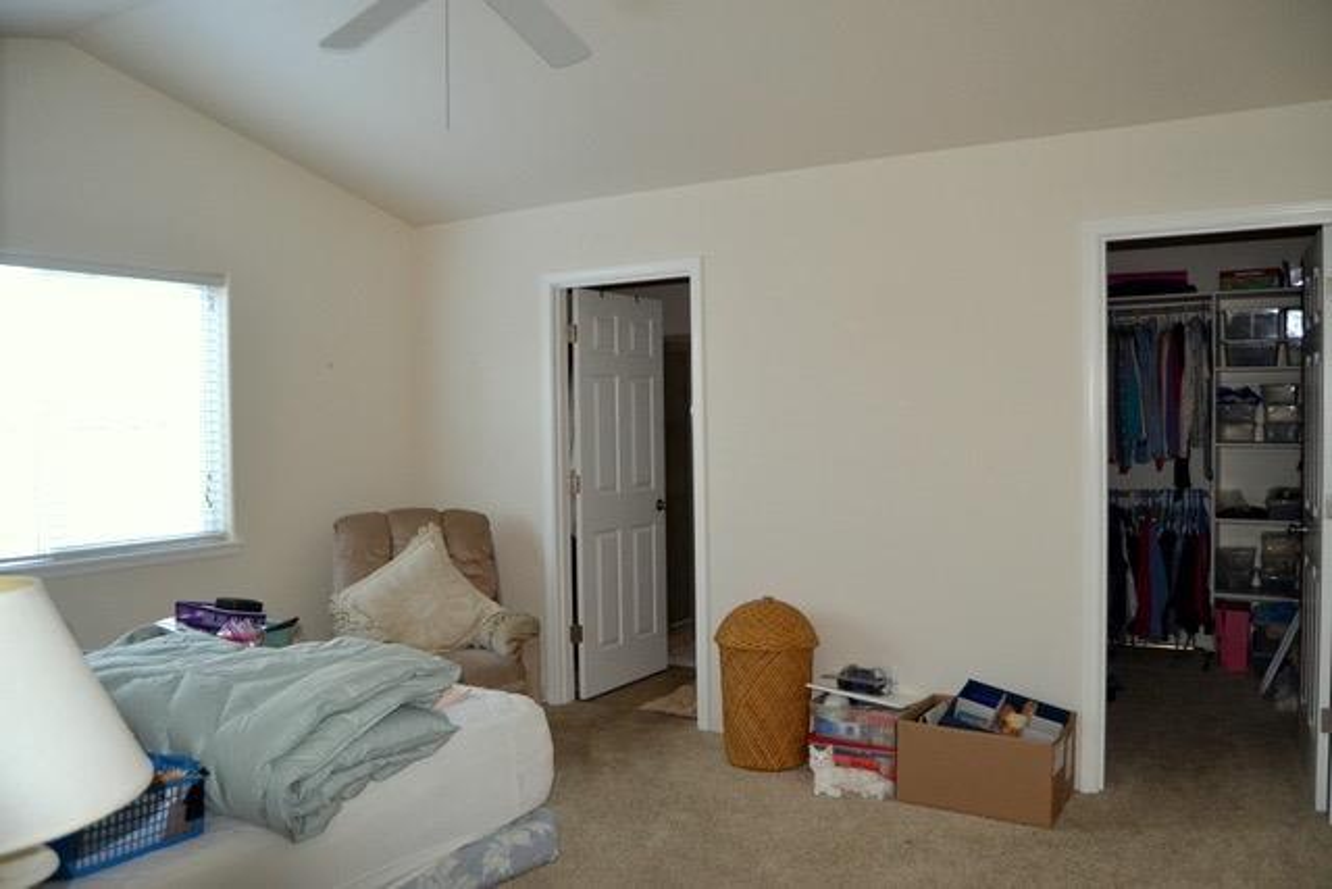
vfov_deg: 48.0
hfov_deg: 67.4
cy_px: 444
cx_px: 666
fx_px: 999
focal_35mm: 27
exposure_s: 1/60
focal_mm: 18
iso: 1400
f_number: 3.5
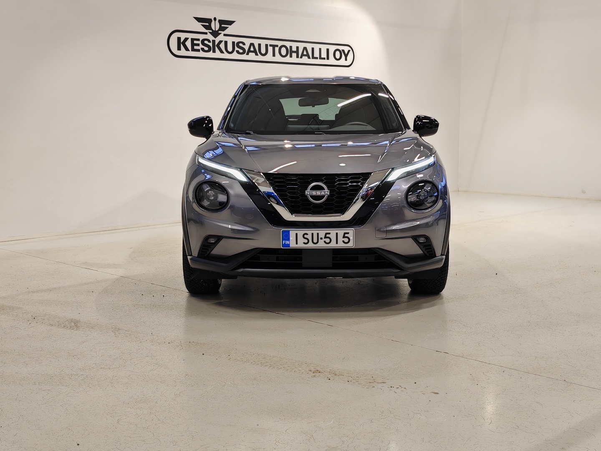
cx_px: 300
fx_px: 816
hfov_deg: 40.4
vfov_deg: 30.9
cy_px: 226
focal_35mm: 47
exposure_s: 1/97
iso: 80
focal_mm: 5.4
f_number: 1.6
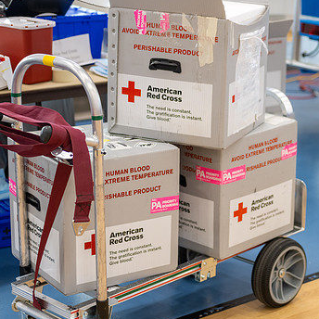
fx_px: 897
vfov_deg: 20.2
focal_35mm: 86
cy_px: 177
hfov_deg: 20.1
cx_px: 215
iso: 1000
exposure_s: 1/200
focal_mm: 60
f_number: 2.8
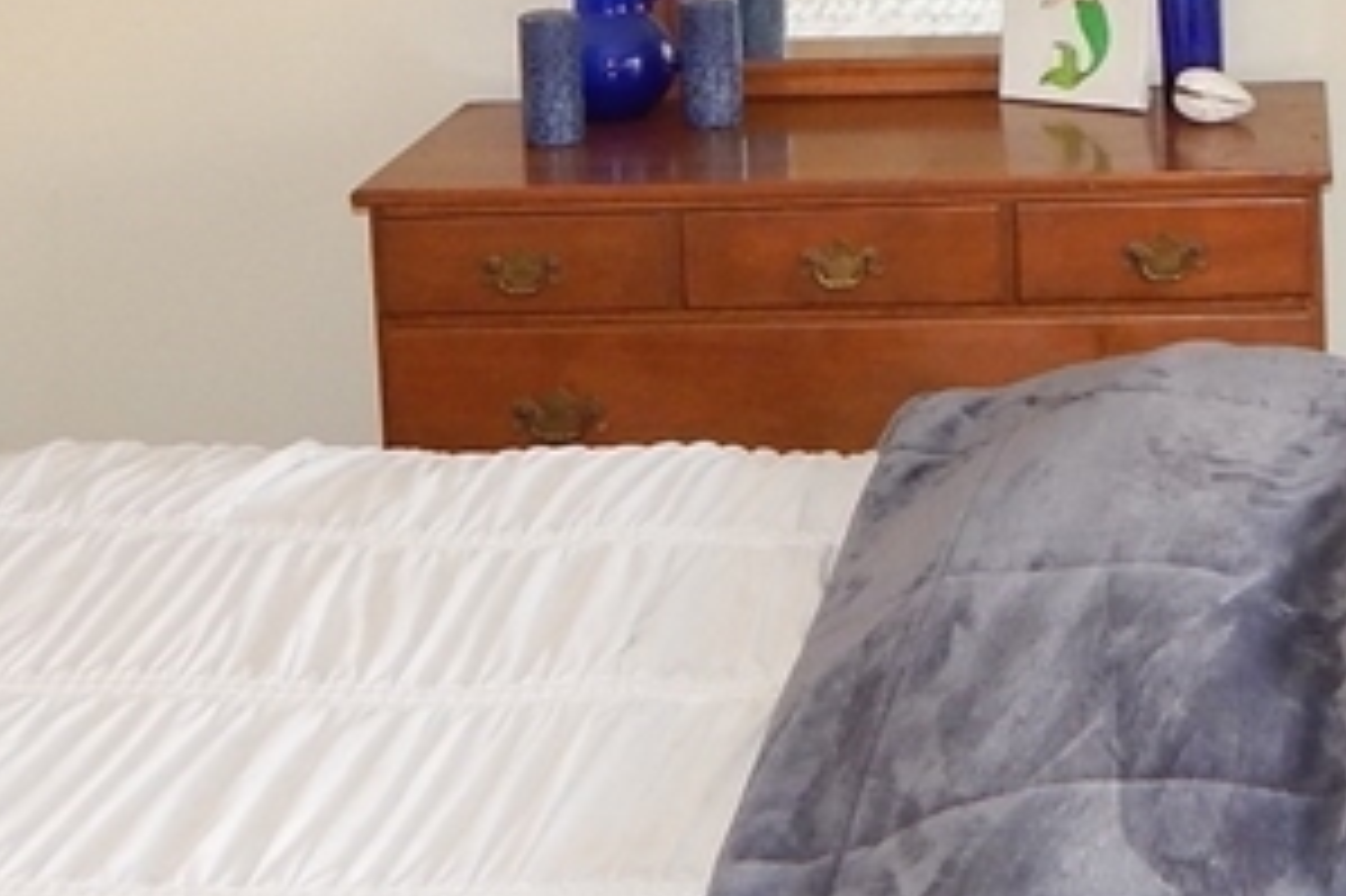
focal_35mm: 82
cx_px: 1098
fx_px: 3064
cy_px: -207
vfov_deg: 15.9
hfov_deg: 24.3
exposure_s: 1/30
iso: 200
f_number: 3
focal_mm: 4
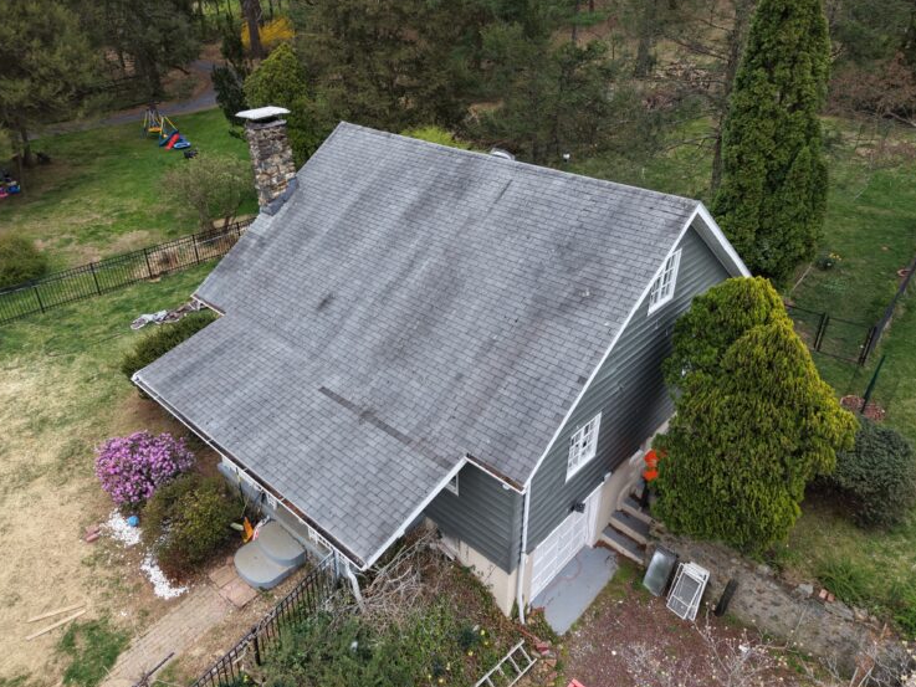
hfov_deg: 69.4
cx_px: 457
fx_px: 662
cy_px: 338
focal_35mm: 25
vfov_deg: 54.9
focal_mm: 8.67
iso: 150
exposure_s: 1/80
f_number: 1.8
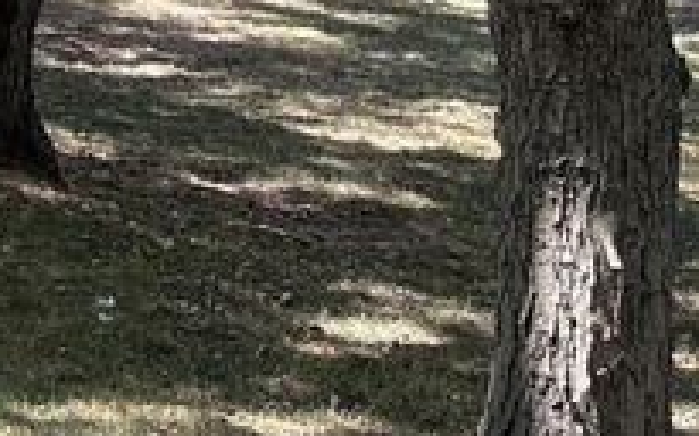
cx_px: -153
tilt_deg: +8.0
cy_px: -470
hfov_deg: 14.6
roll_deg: -0.9
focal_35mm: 138
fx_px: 2628
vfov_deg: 8.9
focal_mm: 5.96
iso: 64
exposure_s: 1/226
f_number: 1.6
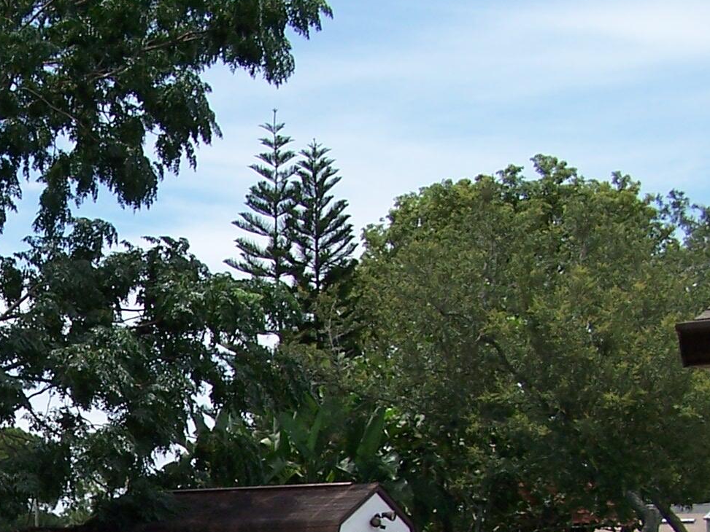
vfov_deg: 15.9
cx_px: -88
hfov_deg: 20.6
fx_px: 1846
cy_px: 613
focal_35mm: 90
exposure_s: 1/750
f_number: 4
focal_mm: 6.3
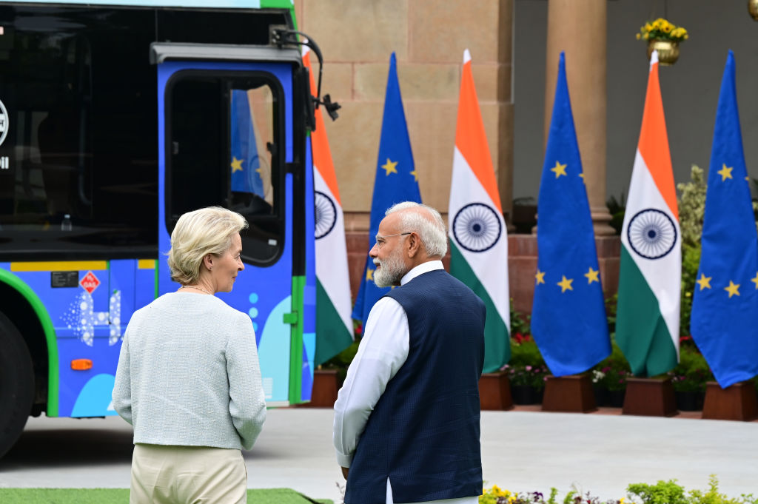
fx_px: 3682
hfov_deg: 11.8
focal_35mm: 175
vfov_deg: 7.8
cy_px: 252
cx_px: 379
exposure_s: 1/320
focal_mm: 175
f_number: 10
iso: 500
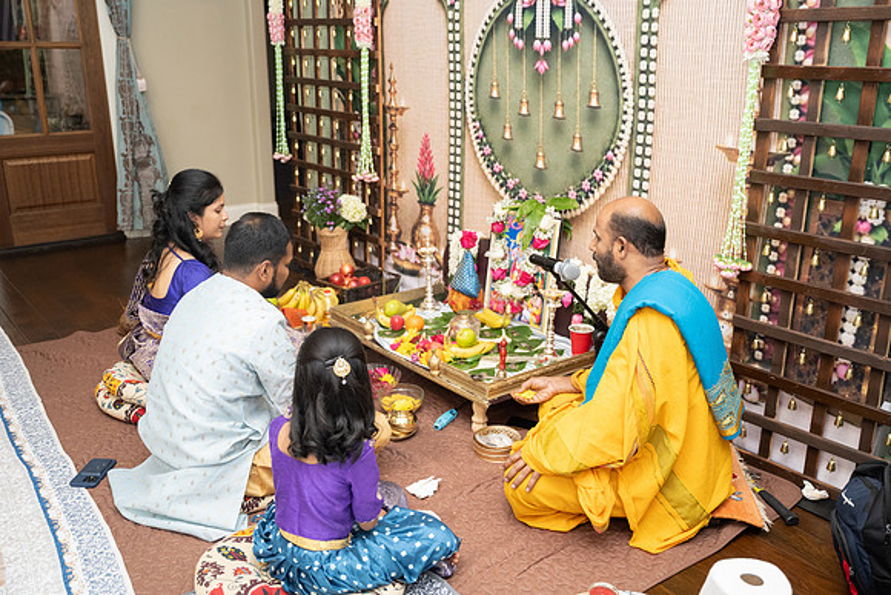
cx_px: 446
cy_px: 298
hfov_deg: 57.5
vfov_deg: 40.2
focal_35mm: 33
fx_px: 813
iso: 1000
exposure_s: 1/160
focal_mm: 32
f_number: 2.8
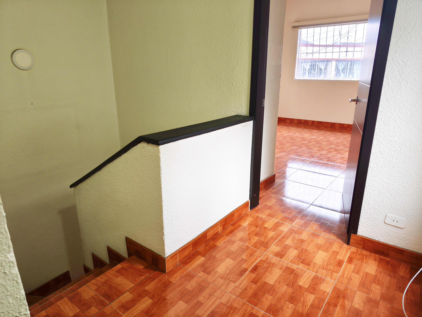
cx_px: 211
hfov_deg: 73.9
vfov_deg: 58.9
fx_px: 280
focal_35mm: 23
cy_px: 158
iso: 500
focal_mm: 6.06
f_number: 1.7
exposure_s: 1/60
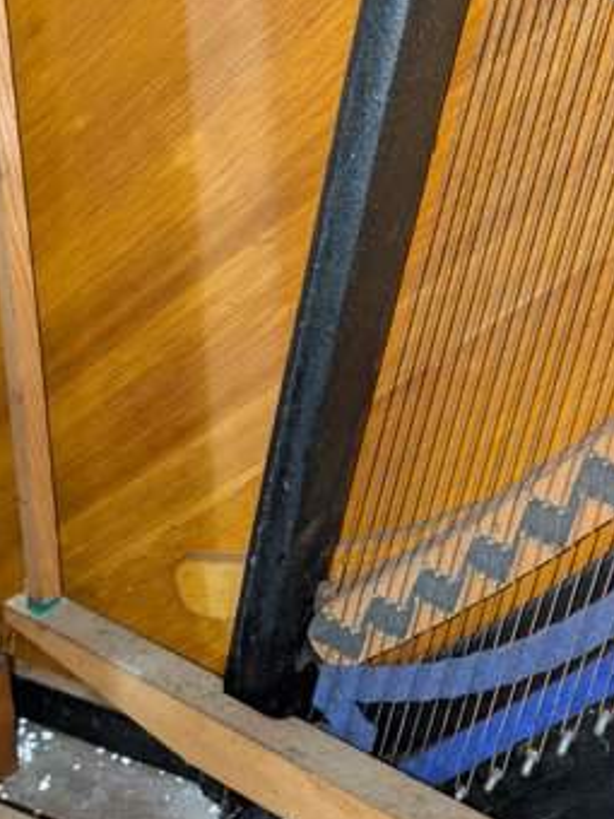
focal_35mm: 53
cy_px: 308
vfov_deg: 36.0
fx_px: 1253
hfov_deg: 27.5
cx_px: 374
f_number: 1.89
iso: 478
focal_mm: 5.43
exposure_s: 1/25
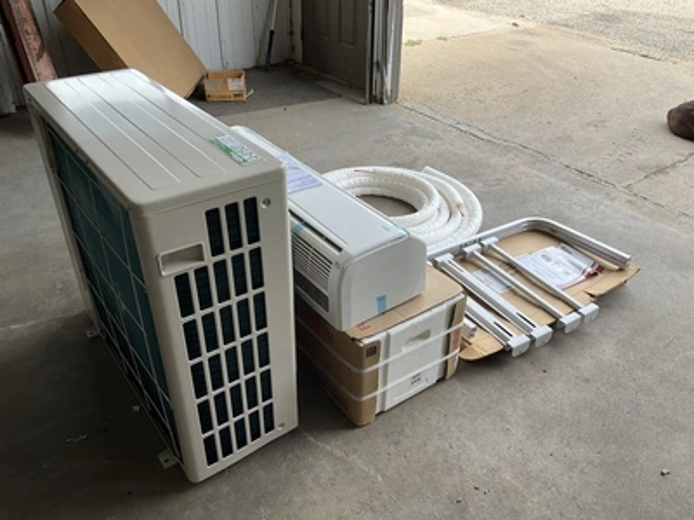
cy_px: 260
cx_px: 347
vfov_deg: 48.2
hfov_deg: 61.7
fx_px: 581
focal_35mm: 29
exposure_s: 1/273
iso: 25
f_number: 1.8
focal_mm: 3
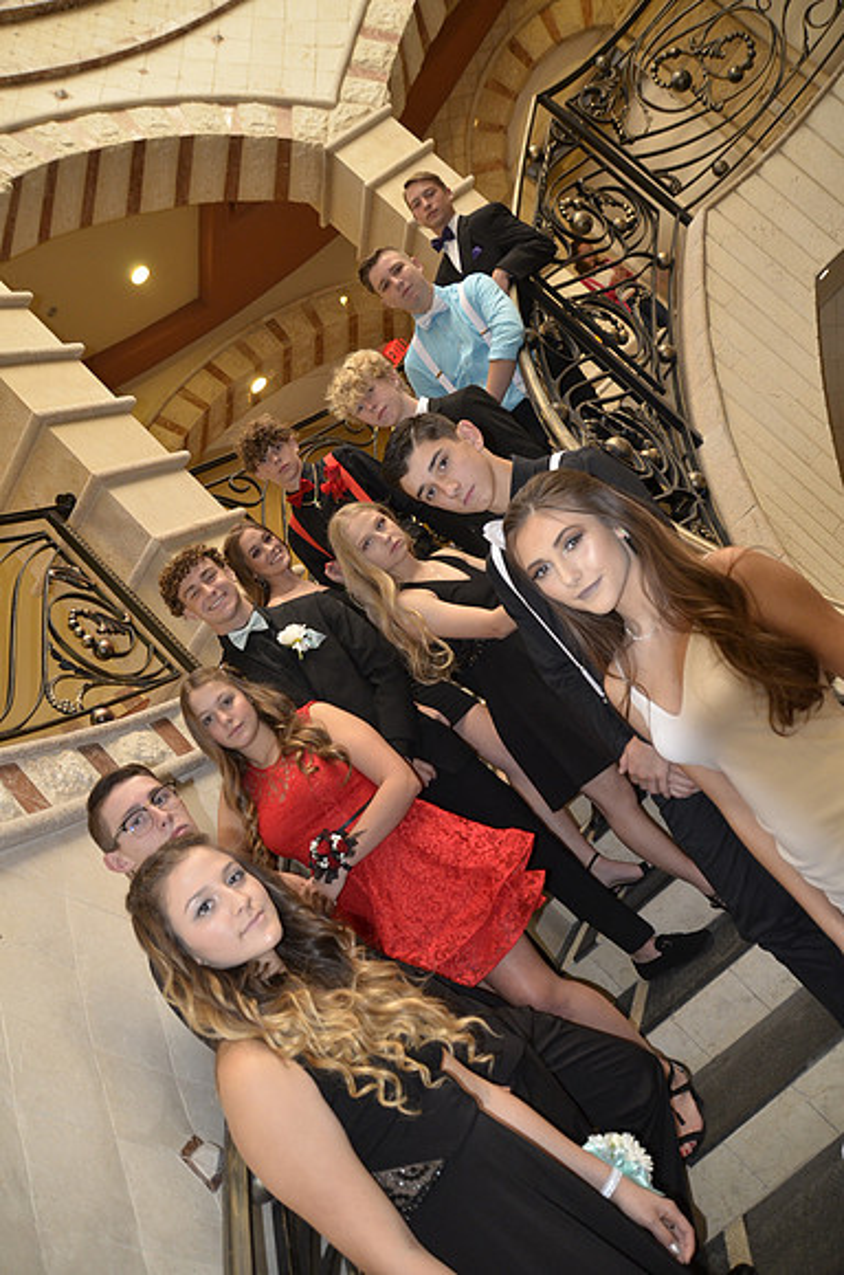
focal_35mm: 27
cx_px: 422
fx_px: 954
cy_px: 638
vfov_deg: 67.5
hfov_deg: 47.7
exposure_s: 1/30
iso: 800
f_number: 3.5
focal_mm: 18
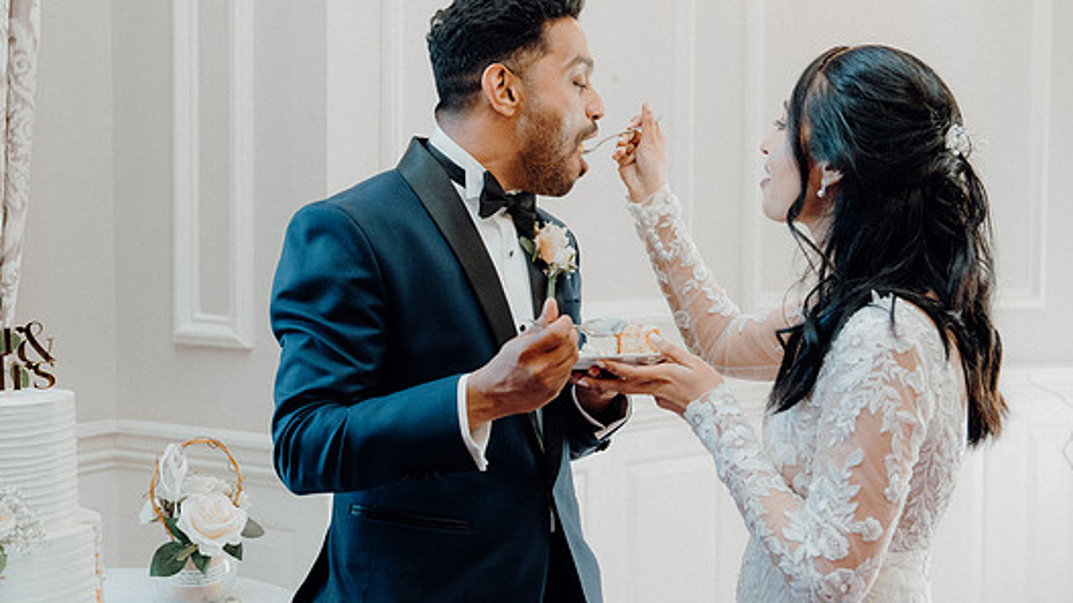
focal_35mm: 46
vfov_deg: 26.0
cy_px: 297
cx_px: 575
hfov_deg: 44.5
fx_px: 1309
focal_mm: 40
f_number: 3.5
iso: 1000
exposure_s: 1/200
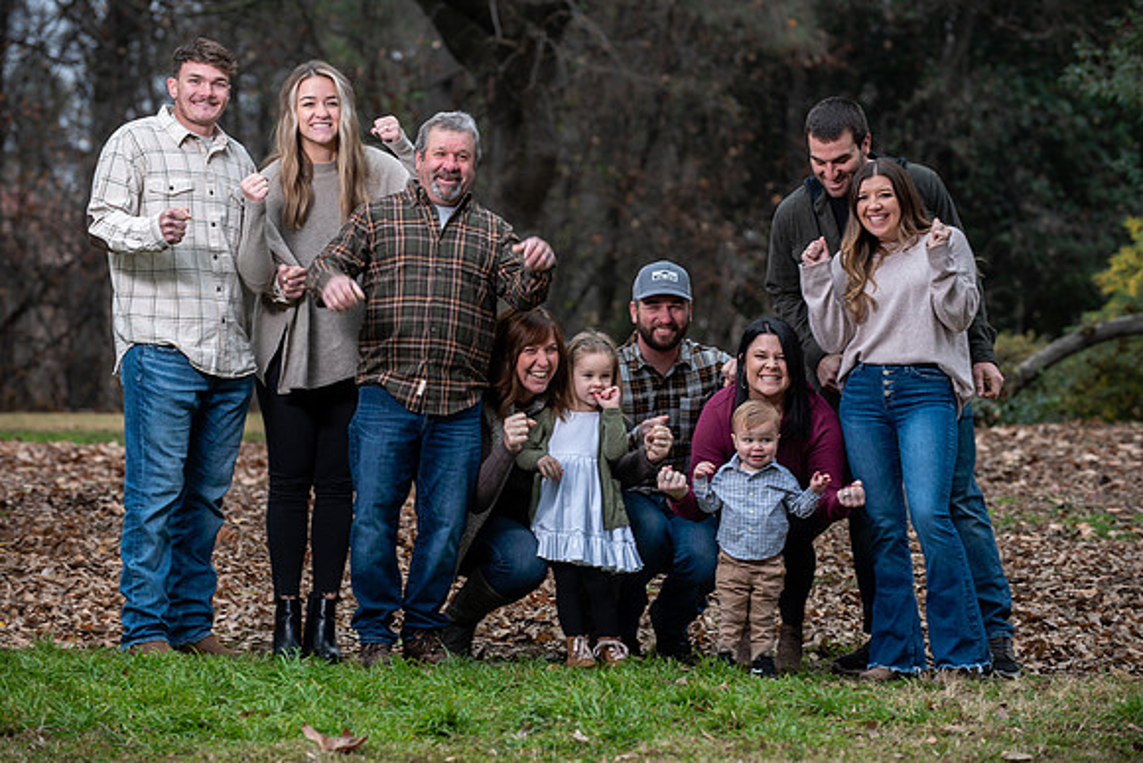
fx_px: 4128
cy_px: 382
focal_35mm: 130
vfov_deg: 10.6
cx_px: 572
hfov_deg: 15.8
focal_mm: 130
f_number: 4
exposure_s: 1/125
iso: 200
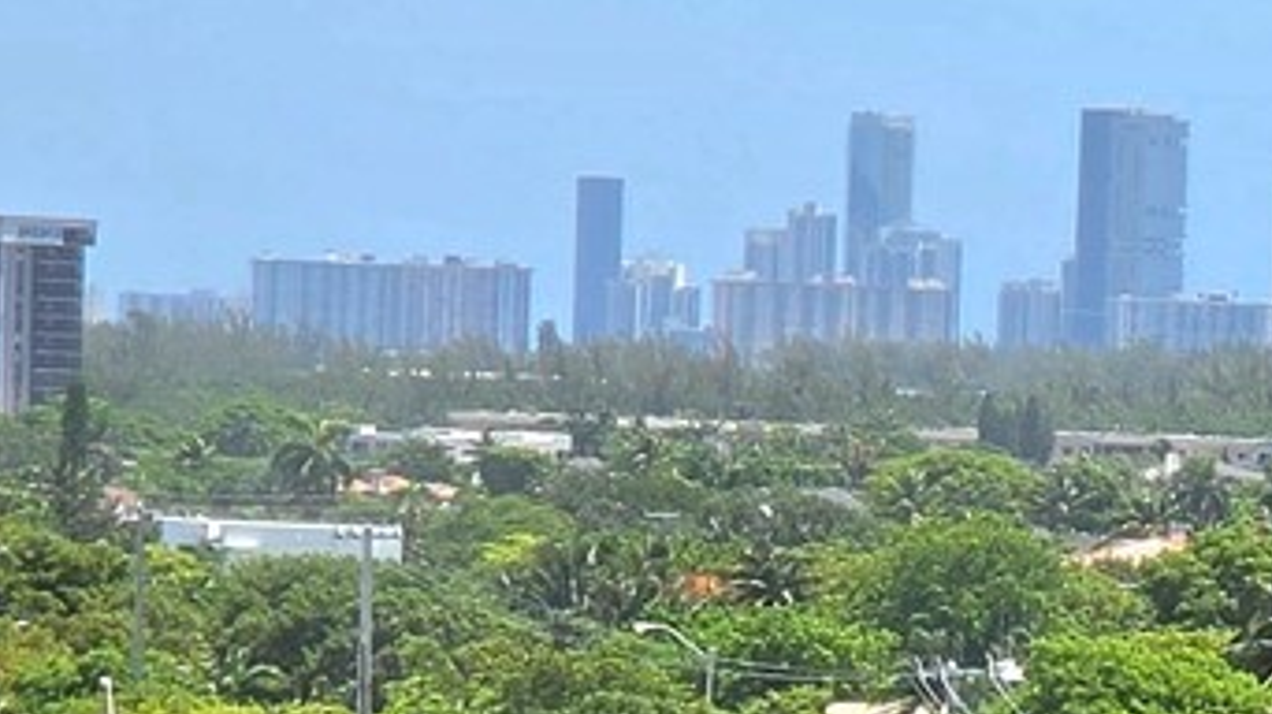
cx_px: 1863
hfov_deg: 6.1
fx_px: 11867
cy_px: 1722
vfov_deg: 3.4
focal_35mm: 352
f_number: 2.4
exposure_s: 1/833
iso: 25
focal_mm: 7
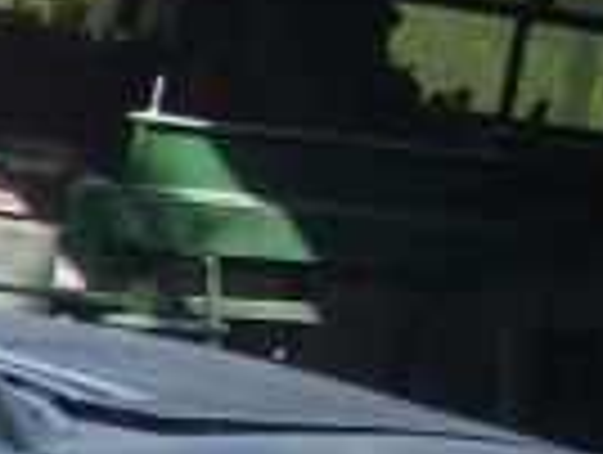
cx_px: -1035
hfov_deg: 8.4
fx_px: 3612
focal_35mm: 207
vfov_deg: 7.0
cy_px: 838
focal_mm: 6.2
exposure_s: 1/261
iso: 64
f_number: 2.8
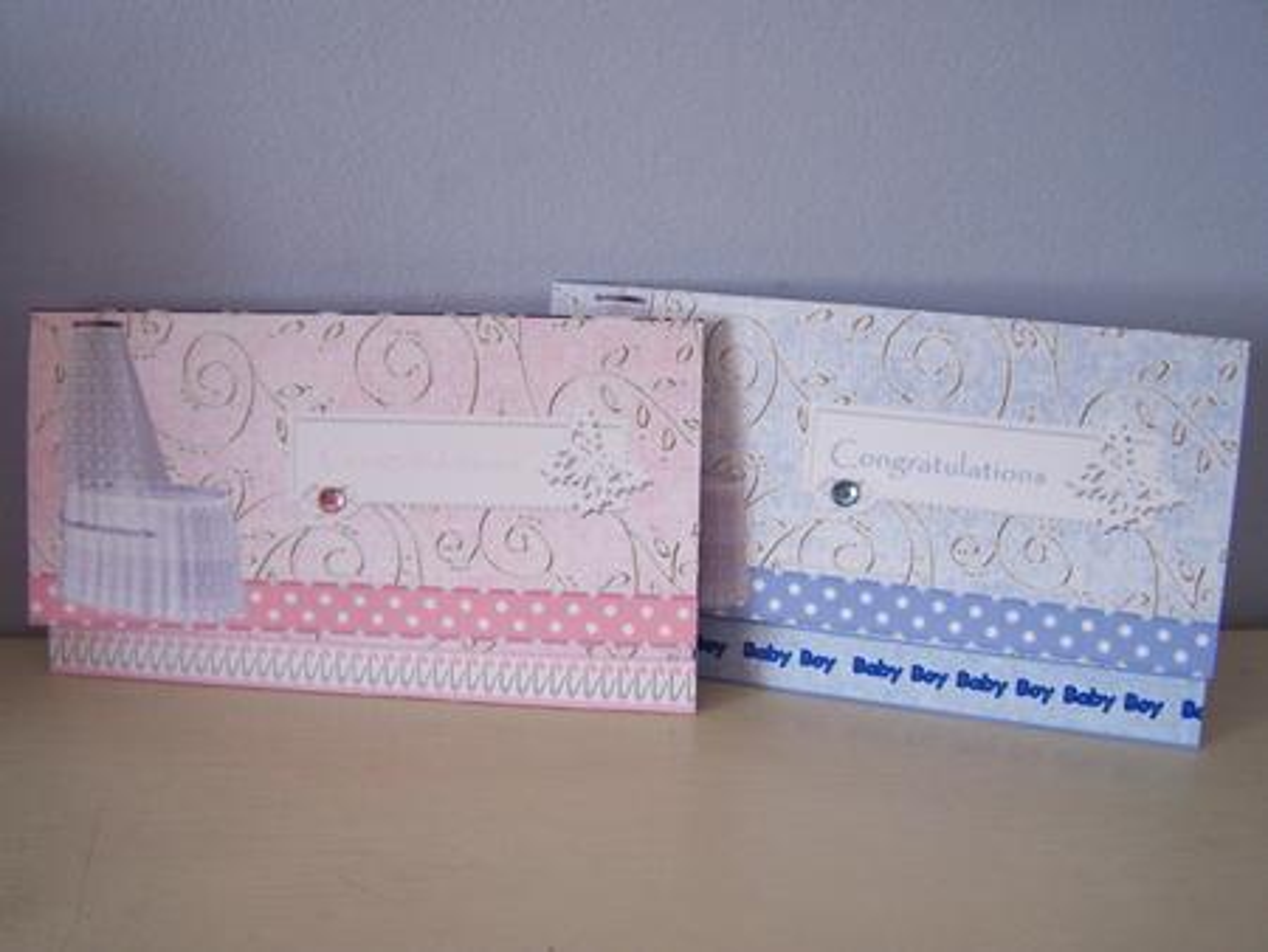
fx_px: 1393
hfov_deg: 49.0
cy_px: 476
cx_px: 634
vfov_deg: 37.8
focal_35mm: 38
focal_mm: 6.3
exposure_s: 1/20
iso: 140
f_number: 2.8
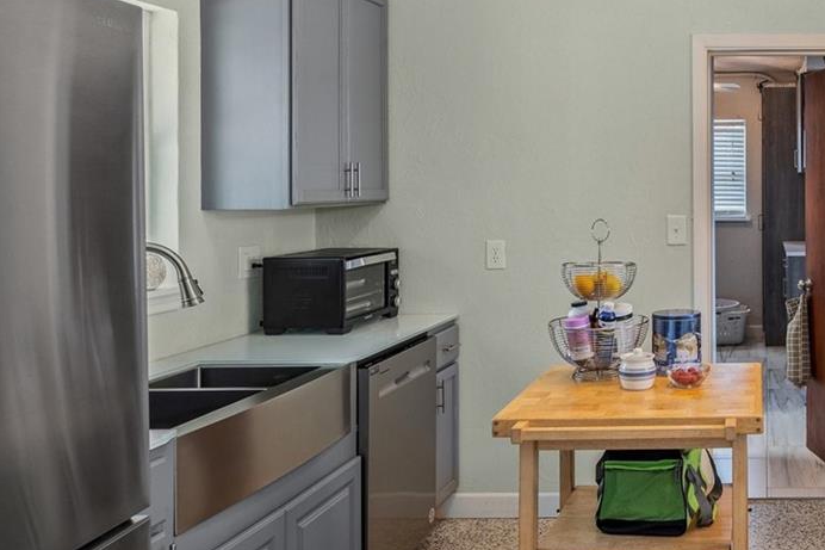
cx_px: 779
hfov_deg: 45.7
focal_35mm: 37
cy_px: 167
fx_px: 848
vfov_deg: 35.4
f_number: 6.3
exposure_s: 1/1.25
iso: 250
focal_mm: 16
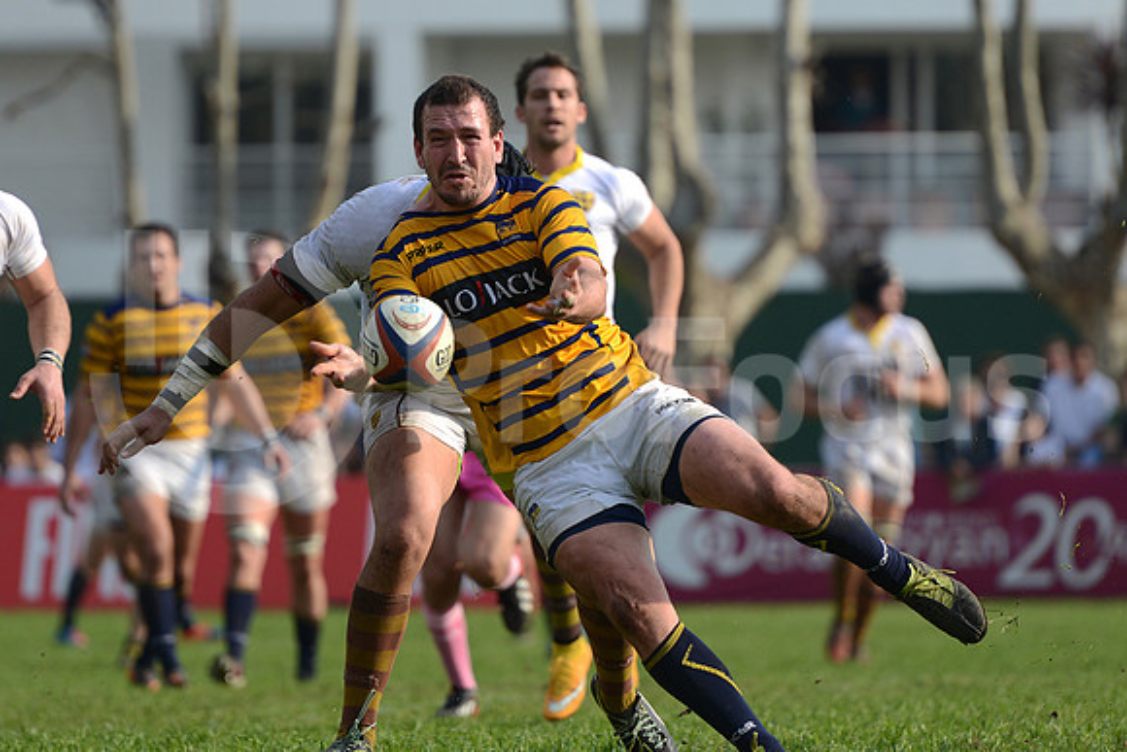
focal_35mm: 280
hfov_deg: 7.4
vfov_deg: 4.9
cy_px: 376
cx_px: 564
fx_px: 8767
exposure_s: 1/1600
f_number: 4
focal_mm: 280
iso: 320
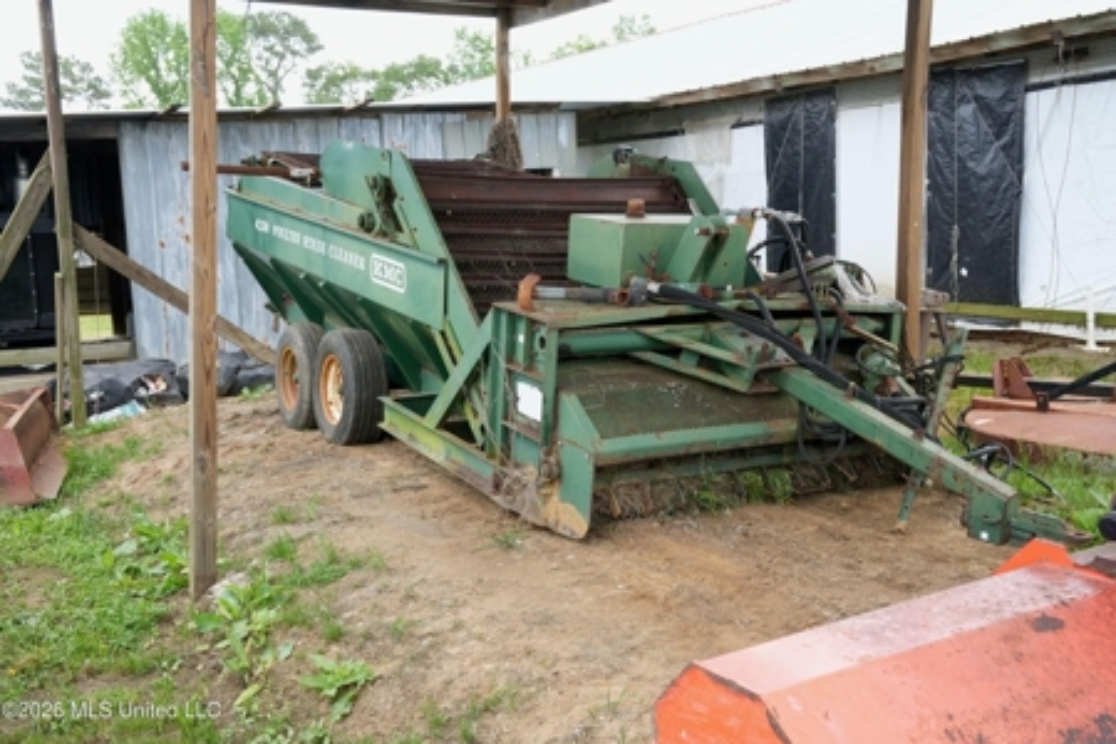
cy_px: 372
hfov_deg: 50.7
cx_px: 558
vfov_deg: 35.1
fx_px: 1178
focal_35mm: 38
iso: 320
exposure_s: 1/40
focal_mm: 38
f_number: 11
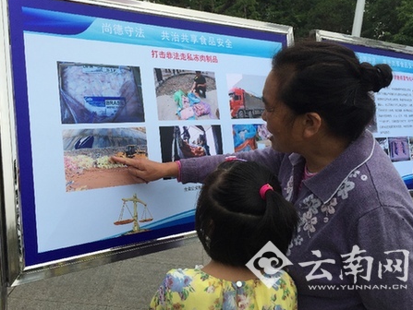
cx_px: 182
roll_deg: -2.5
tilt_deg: -11.4
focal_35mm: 35
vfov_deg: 40.7
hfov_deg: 52.5
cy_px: 145
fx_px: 418
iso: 32
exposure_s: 1/775
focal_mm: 4.15
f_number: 2.2
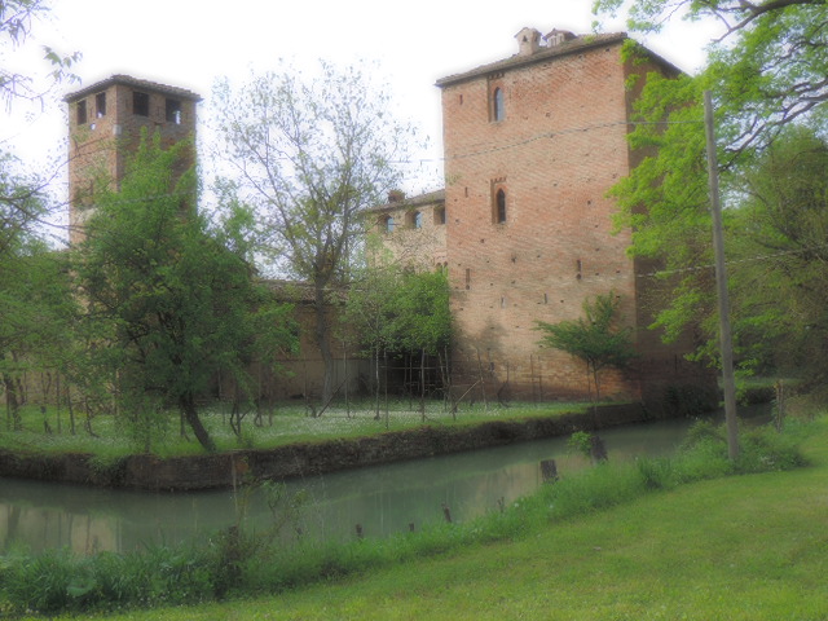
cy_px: 310
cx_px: 414
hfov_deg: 46.8
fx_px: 957
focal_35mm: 40
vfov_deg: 36.0
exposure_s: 1/160
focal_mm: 7.1
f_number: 3.3
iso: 80
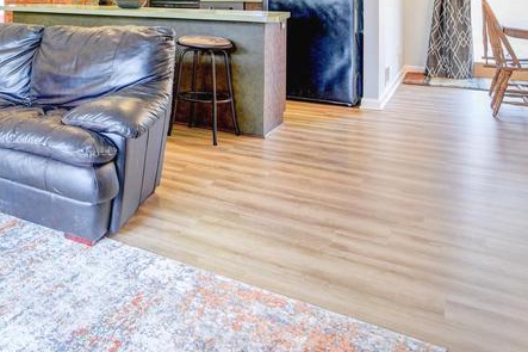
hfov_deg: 45.0
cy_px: -24
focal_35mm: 37
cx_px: 14
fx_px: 542
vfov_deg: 32.2
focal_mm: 16
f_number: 5.6
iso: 200
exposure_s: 1/2.5
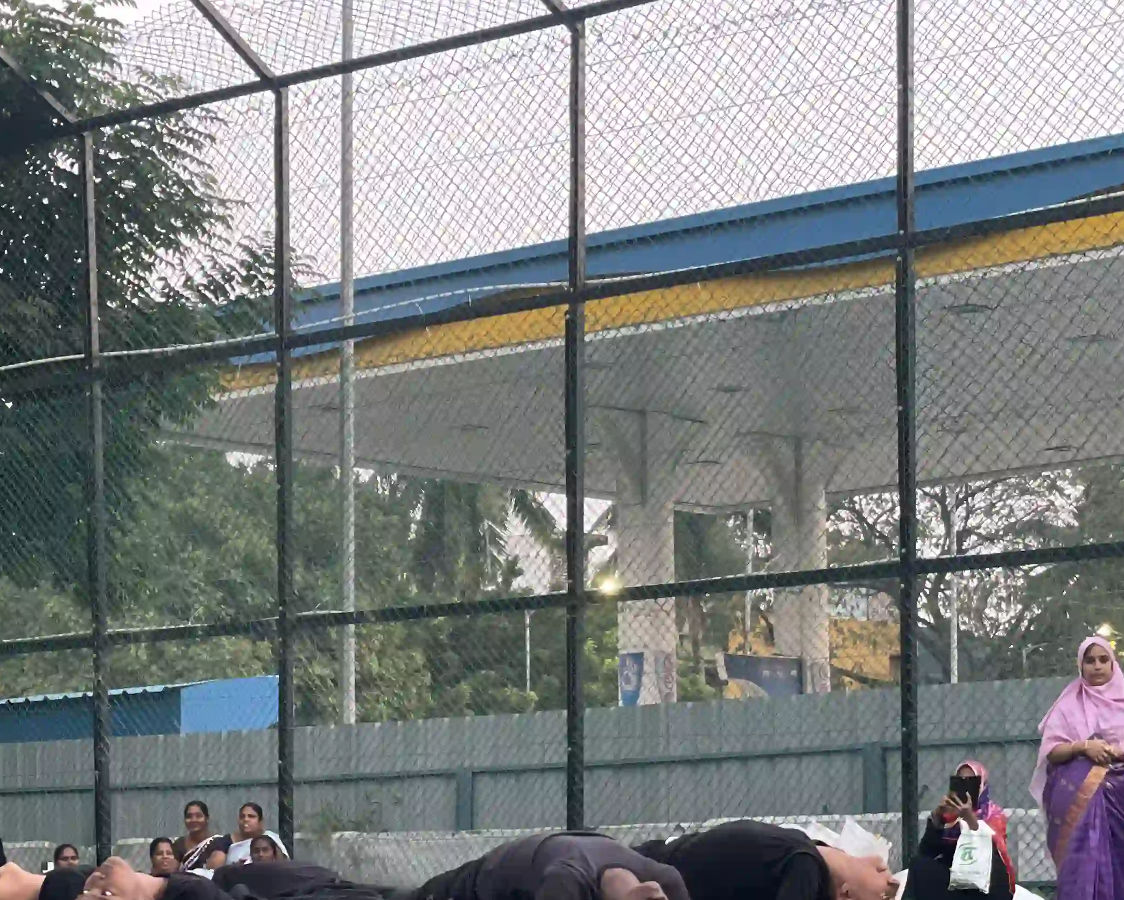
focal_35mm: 98
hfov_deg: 19.6
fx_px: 3261
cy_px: 805
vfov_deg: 15.5
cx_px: 496
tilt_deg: +1.4
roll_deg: +1.6
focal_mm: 6
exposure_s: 1/96
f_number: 2
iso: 250
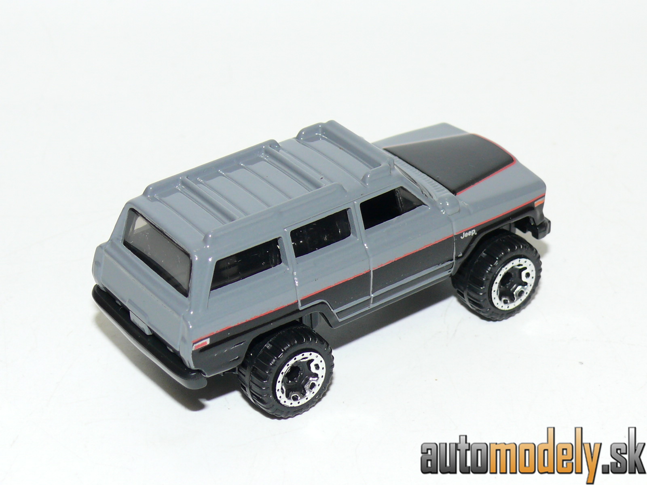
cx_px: 324
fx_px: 1738
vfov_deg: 15.9
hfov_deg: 21.1
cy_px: 242
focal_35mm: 93
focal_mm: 12.7
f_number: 4
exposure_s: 1/30
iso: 100
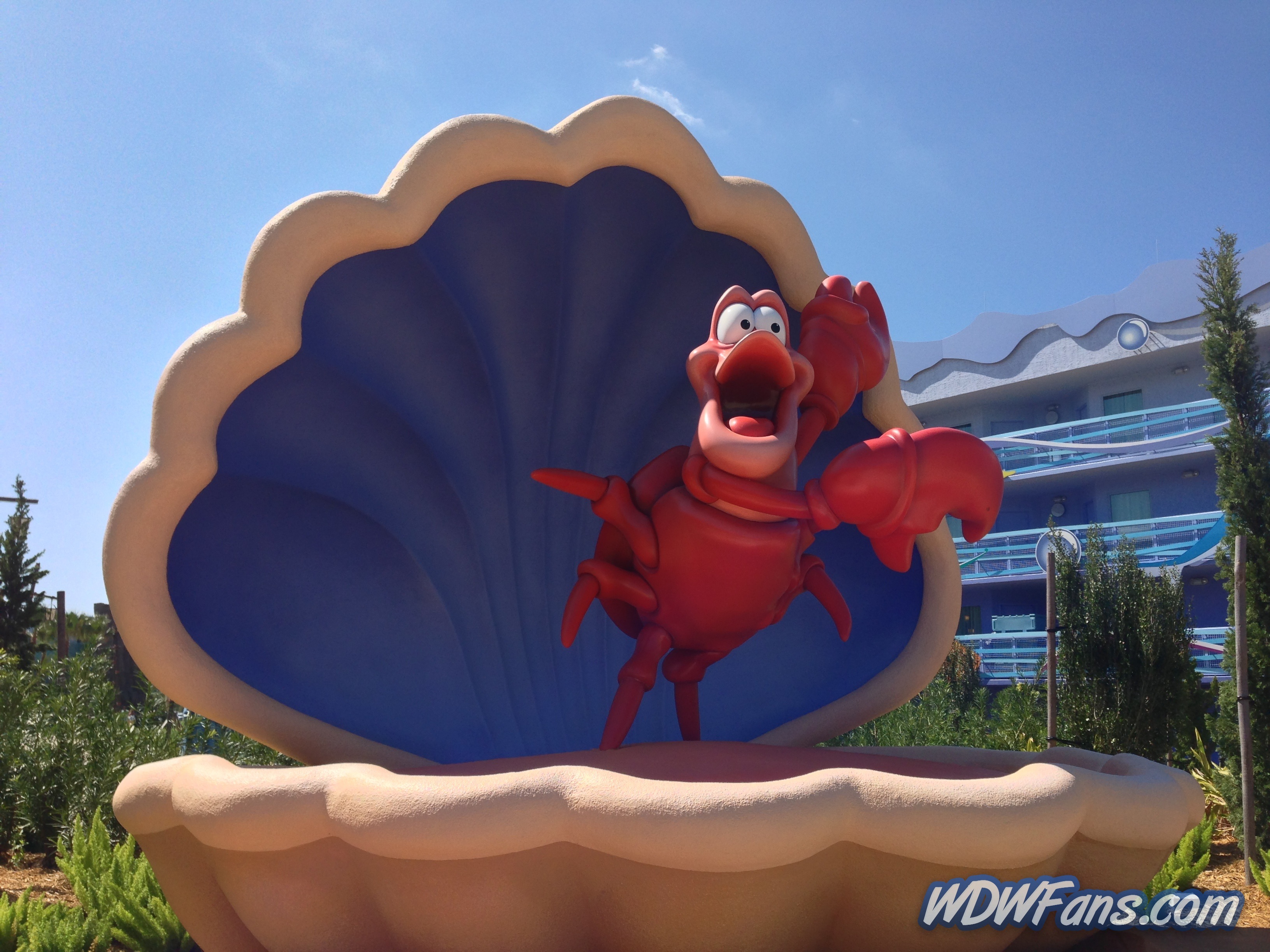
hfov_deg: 55.4
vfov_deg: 42.9
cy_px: 476
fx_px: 1211
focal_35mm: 33
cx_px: 635
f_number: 2.4
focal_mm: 4.13
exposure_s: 1/1205
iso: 50
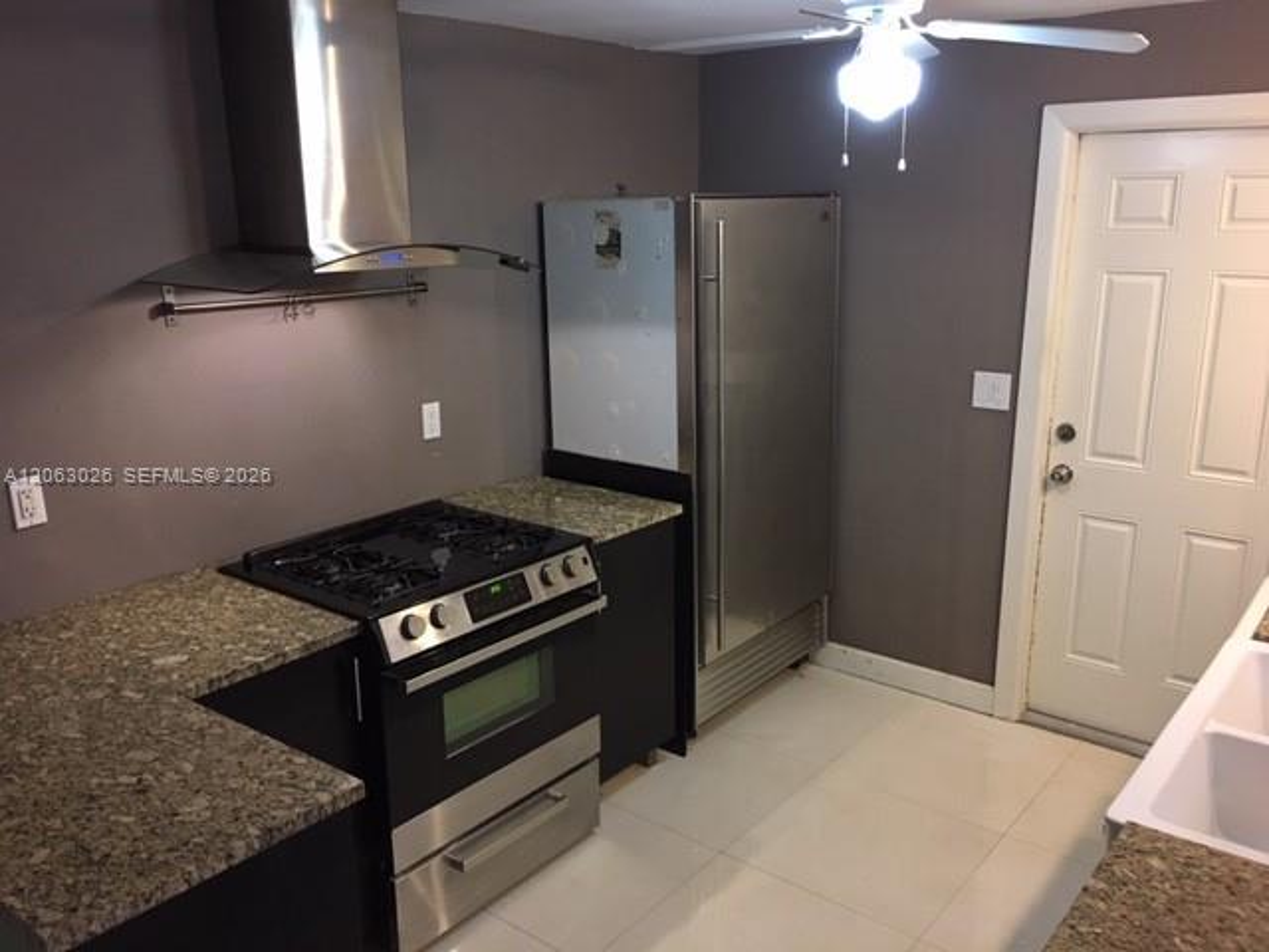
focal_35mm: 29
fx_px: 1063
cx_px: 634
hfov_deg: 61.7
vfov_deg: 48.2
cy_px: 476
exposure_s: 1/15
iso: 100
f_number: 2.2
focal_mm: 4.15
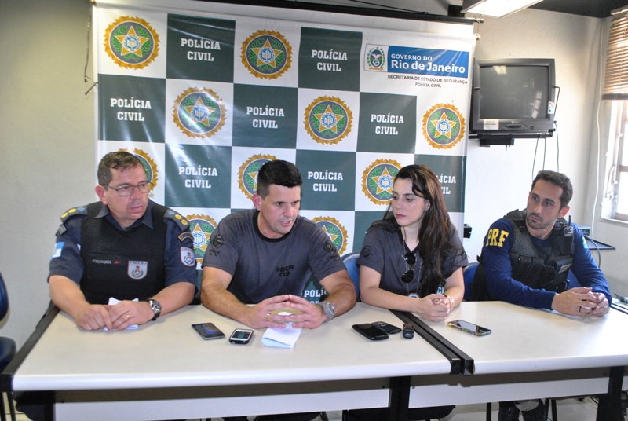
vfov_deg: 40.1
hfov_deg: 57.2
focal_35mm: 33
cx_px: 314
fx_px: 577
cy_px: 210
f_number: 5.6
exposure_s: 1/40
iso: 800
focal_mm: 22
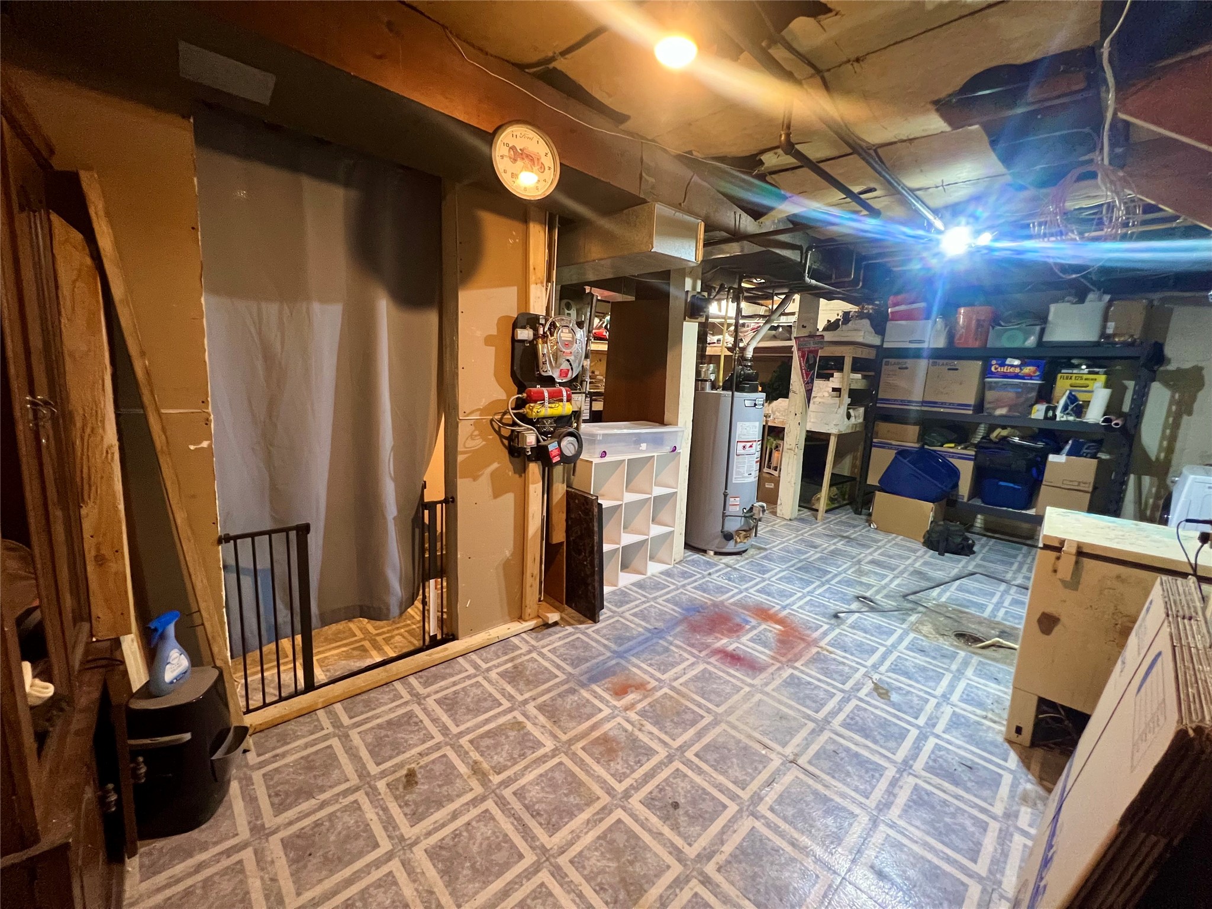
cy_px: 454
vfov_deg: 89.9
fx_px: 455
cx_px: 606
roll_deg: -2.3
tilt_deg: -10.9
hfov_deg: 106.2
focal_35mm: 13
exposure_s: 1/60
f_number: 1.8
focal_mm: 1.57
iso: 400
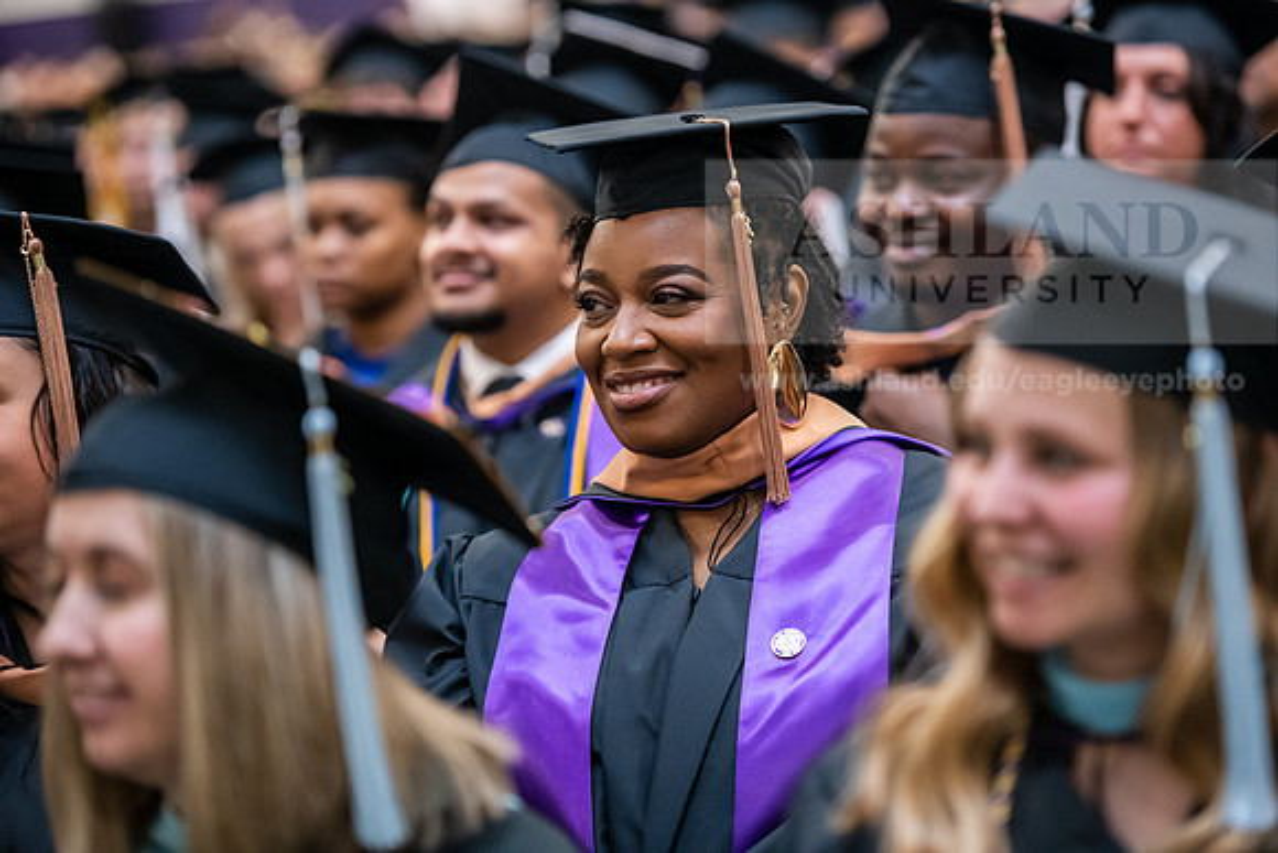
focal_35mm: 125
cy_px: 426
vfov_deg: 11.0
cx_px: 639
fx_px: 4438
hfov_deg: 16.4
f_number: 3.2
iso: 3200
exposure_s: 1/200
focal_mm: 125
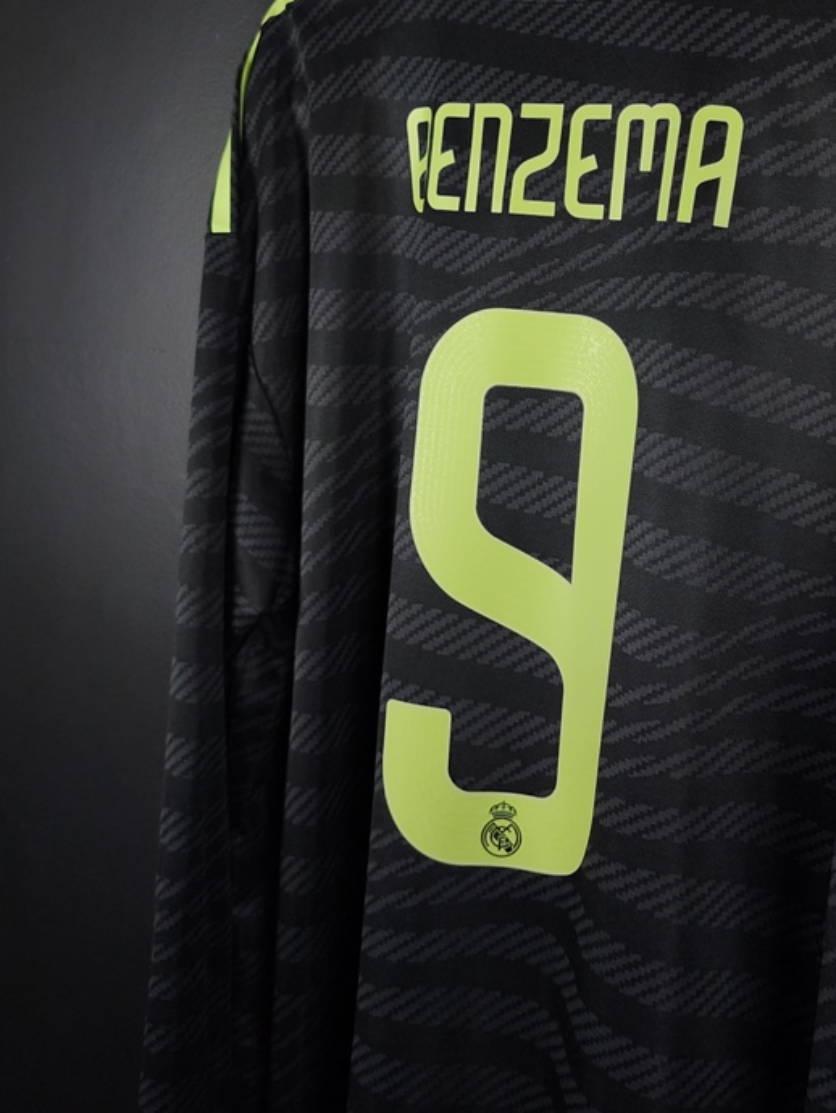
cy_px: 384
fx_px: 1287
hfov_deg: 35.3
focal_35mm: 40
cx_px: 610
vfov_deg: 46.2
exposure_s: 1/250
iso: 400
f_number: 1.6
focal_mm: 6.57
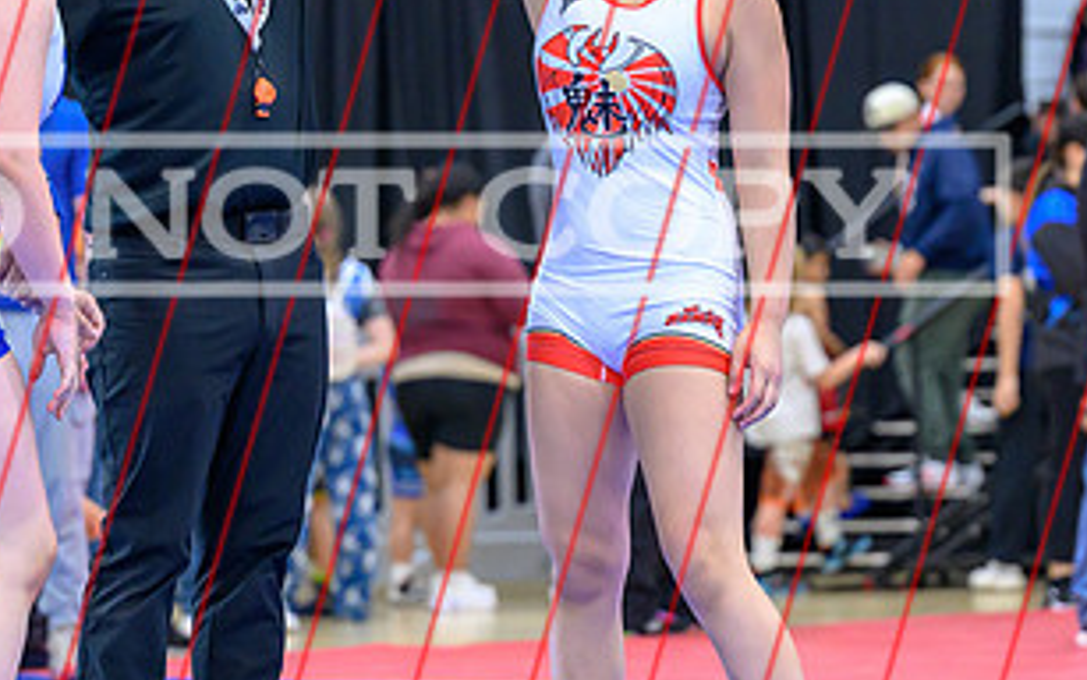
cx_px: 558
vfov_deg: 6.3
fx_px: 6133
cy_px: 184
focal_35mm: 207
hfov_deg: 10.1
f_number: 2.8
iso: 1800
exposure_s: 1/800
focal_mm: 85
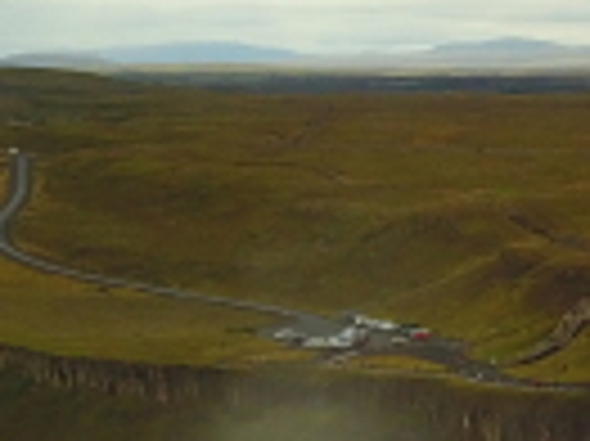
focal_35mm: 159
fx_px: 2708
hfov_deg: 12.2
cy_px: 486
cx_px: 694
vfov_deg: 9.2
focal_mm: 4.73
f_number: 2.2
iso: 186
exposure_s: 1/50
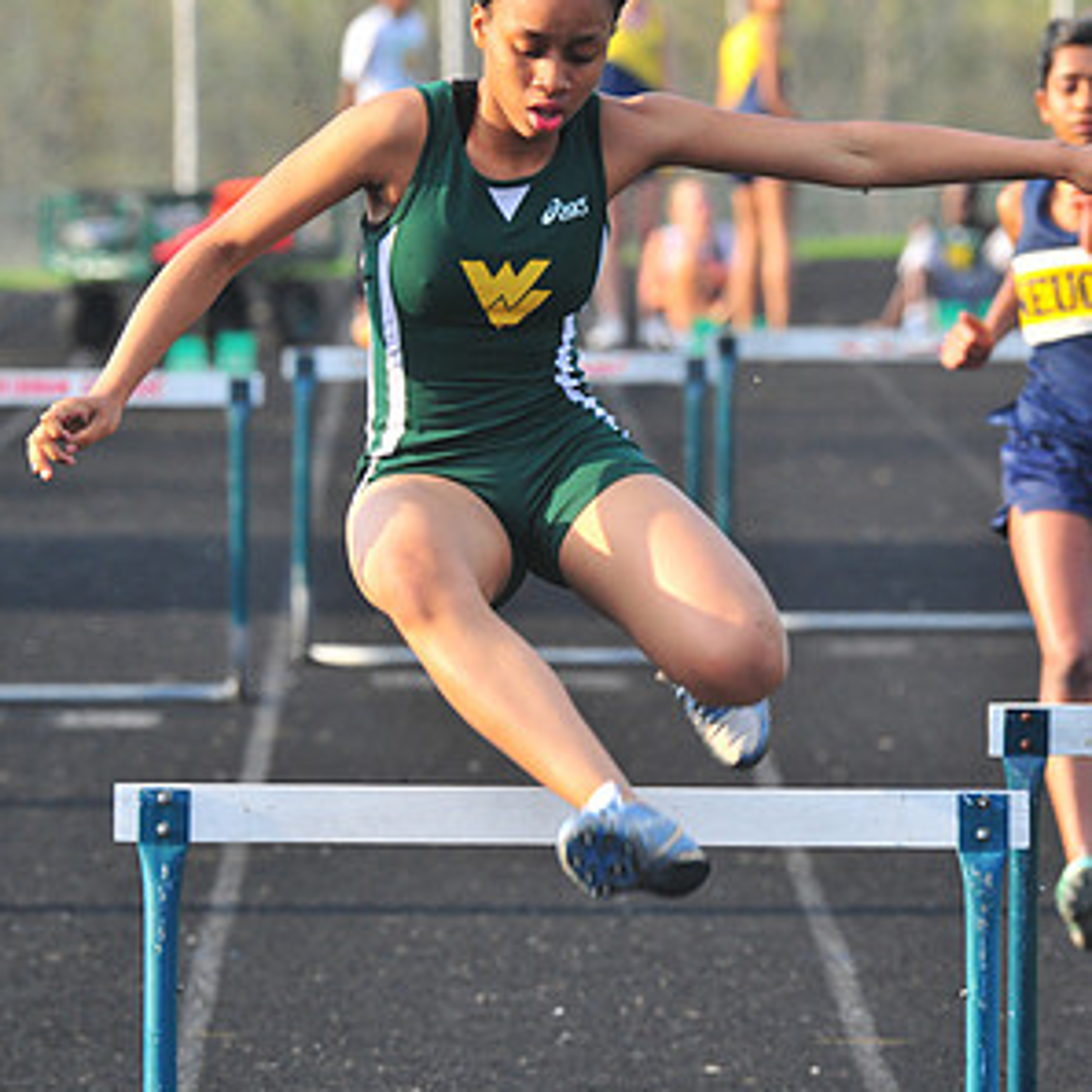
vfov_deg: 2.3
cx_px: 546
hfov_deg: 2.3
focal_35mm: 772
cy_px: 669
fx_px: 27553
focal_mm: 600
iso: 1600
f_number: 18
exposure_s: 1/320
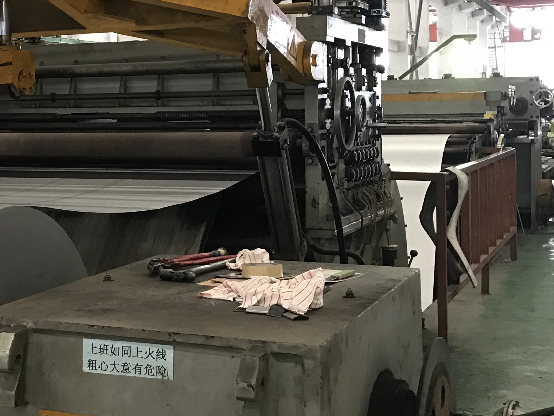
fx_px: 1088
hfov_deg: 27.4
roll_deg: +0.4
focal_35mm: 68
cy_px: 144
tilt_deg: -1.5
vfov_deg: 21.5
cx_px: 41
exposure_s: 1/17
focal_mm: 3.99
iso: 64
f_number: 1.8
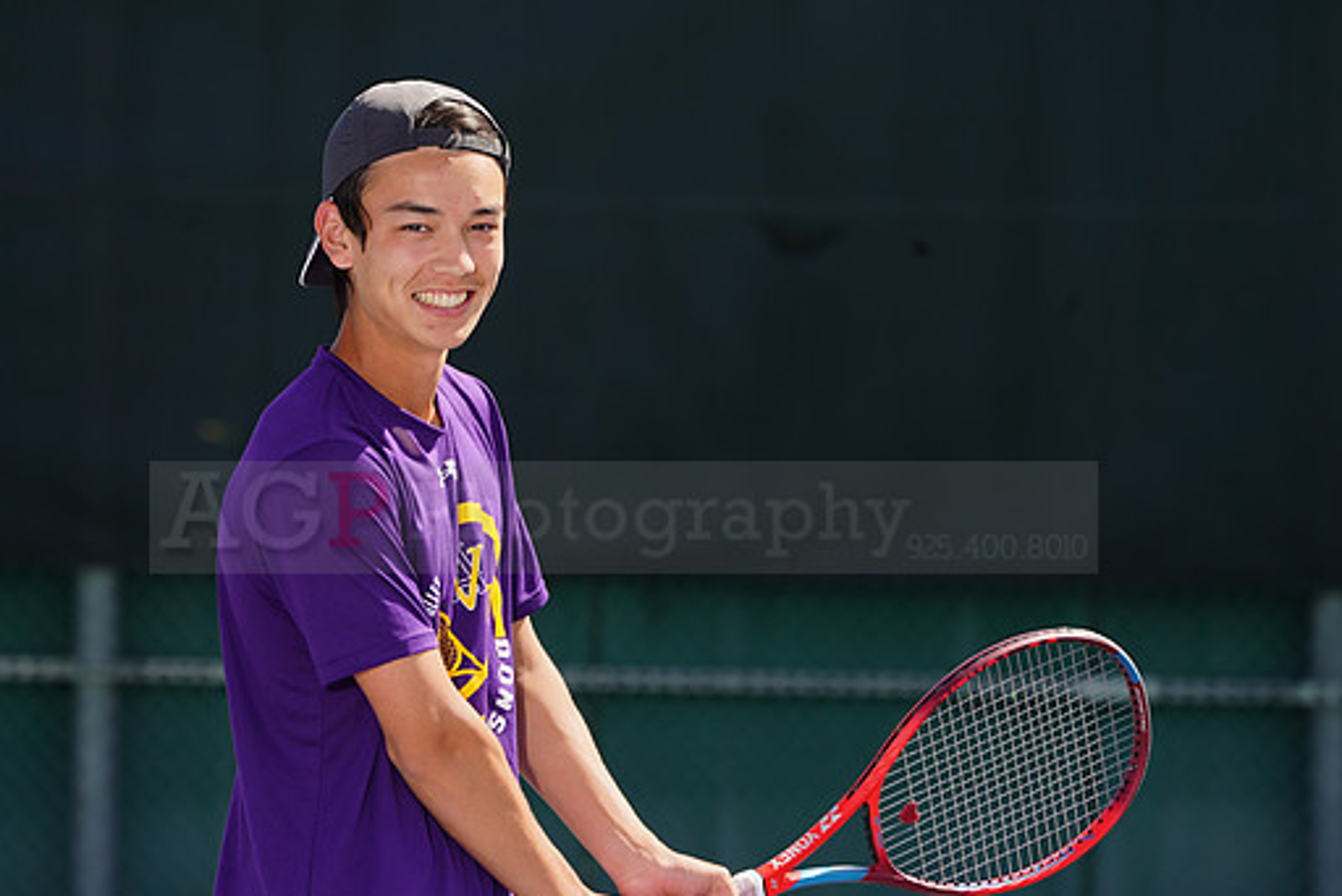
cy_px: 496
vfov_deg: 3.9
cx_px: 590
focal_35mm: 350
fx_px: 13054
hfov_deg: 5.9
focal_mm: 309
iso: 100
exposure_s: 1/250
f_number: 9
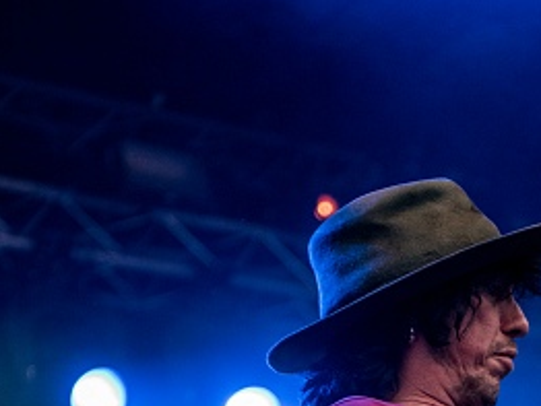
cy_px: 479
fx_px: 2894
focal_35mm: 185
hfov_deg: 10.6
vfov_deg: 8.0
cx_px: 434
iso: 1000
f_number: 2.8
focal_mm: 70
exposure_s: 1/125
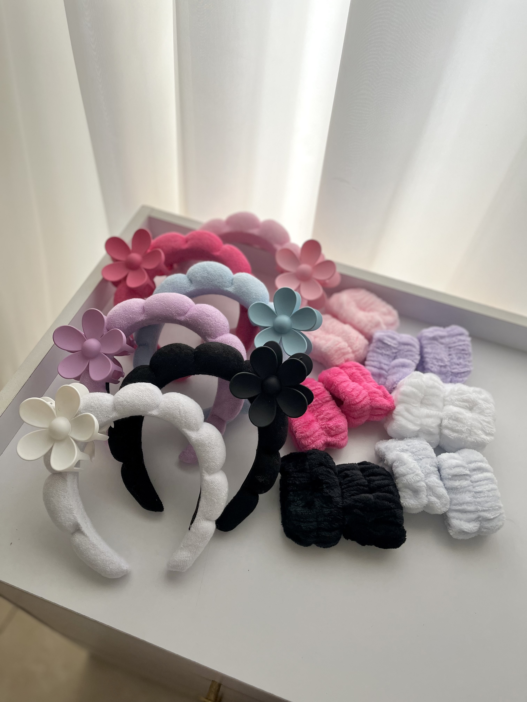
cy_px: 351
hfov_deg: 53.1
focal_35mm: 26
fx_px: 528
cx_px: 264
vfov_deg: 67.3
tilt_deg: -53.8
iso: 100
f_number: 1.6
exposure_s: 1/121
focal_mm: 5.1
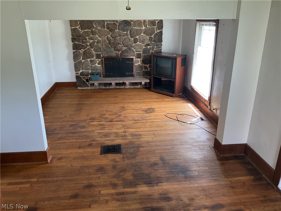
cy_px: 106
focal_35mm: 29
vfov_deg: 48.2
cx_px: 140
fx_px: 235
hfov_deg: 61.7
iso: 80
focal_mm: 3
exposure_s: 1/60
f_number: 1.8
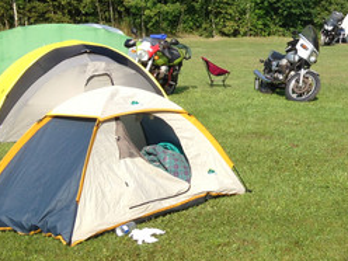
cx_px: 375
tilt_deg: -7.2
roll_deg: -0.7
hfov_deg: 21.9
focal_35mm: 85
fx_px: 855
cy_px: 86
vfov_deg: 17.3
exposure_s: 1/889
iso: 50
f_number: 2.4
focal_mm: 4.12
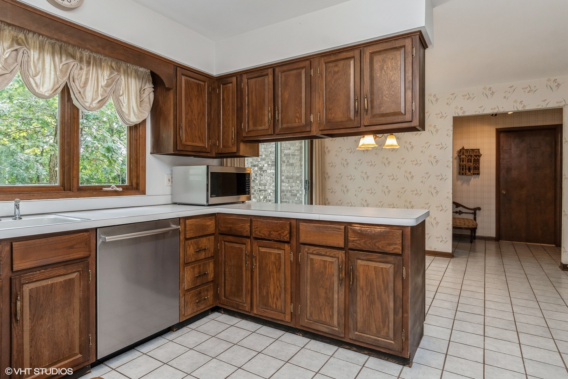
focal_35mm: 18
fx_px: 284
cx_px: 284
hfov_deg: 90.0
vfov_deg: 67.4
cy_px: 190
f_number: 8
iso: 250
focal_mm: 12
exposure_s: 1/20
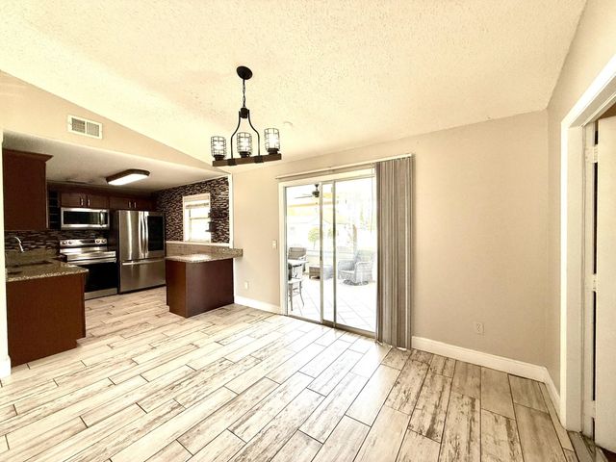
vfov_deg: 85.7
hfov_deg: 102.1
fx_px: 249
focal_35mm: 14
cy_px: 231
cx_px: 308
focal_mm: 2.22
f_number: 2.2
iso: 64
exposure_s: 1/154
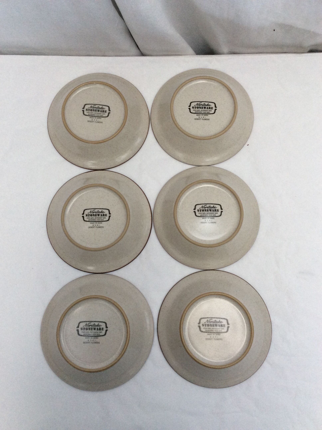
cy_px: 215
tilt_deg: -78.9
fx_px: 398
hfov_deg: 44.1
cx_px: 161
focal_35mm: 32
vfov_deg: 56.9
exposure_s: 1/100
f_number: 2.4
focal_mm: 3.3
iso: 64
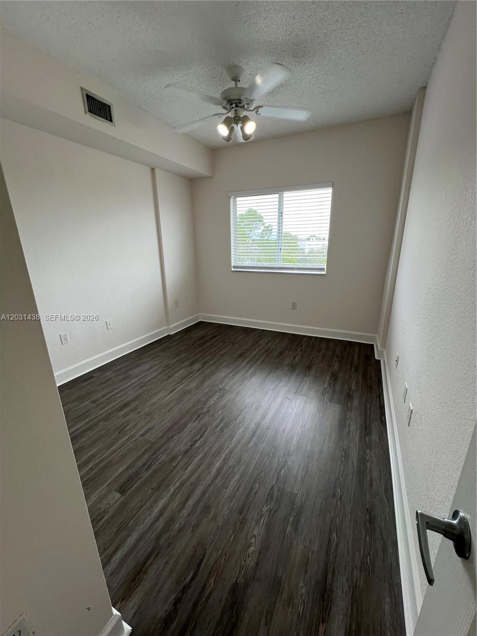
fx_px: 239
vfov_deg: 106.2
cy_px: 318
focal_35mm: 13
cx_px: 238
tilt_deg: -15.6
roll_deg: +1.3
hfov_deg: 89.9
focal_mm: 1.57
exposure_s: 1/120
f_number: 1.8
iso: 40
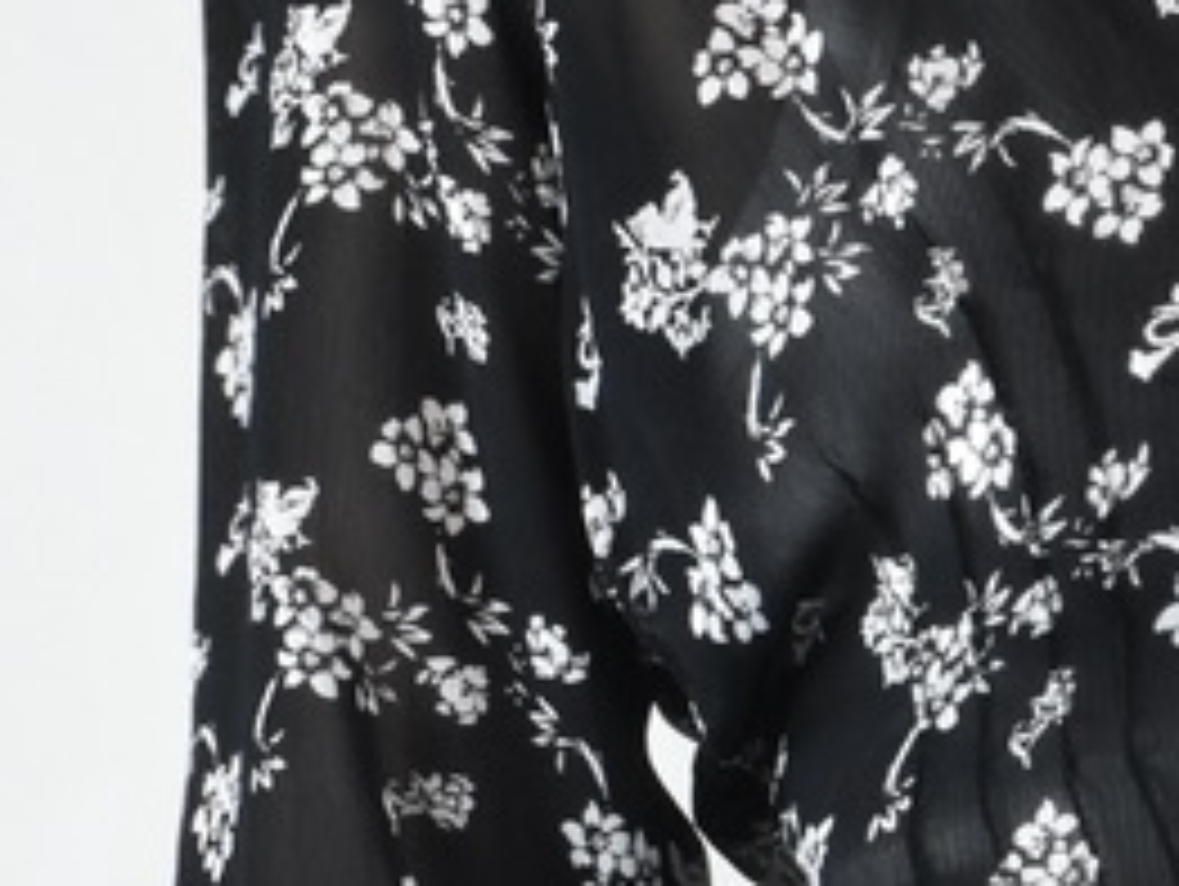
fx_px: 7125
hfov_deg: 9.4
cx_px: 1233
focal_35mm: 209
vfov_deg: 7.0
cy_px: 1214
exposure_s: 1/50
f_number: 16
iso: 1600
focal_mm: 35
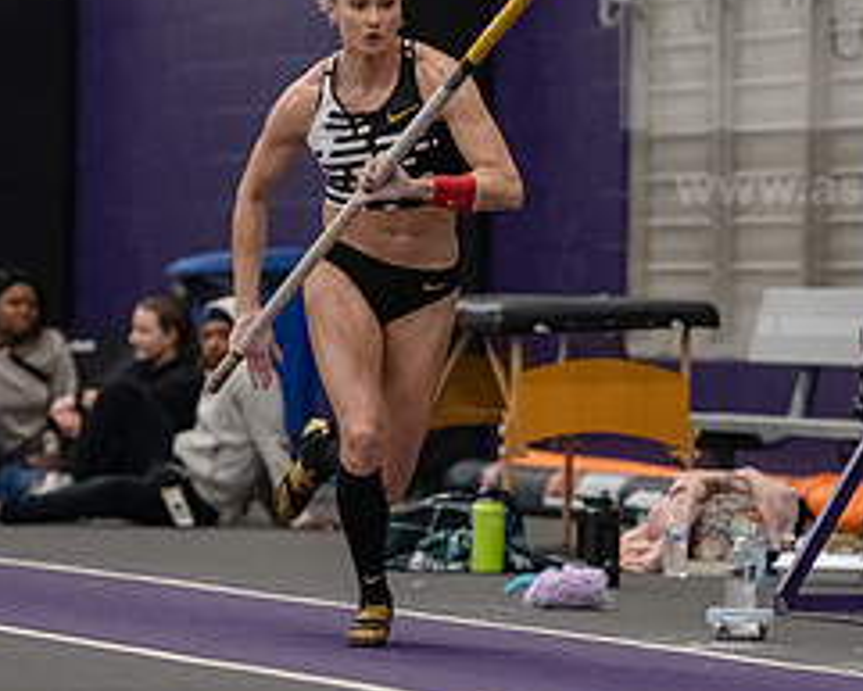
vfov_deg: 3.9
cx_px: 512
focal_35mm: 395
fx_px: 10093
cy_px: 263
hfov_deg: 4.9
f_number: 2.8
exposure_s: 1/800
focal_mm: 175
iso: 6400
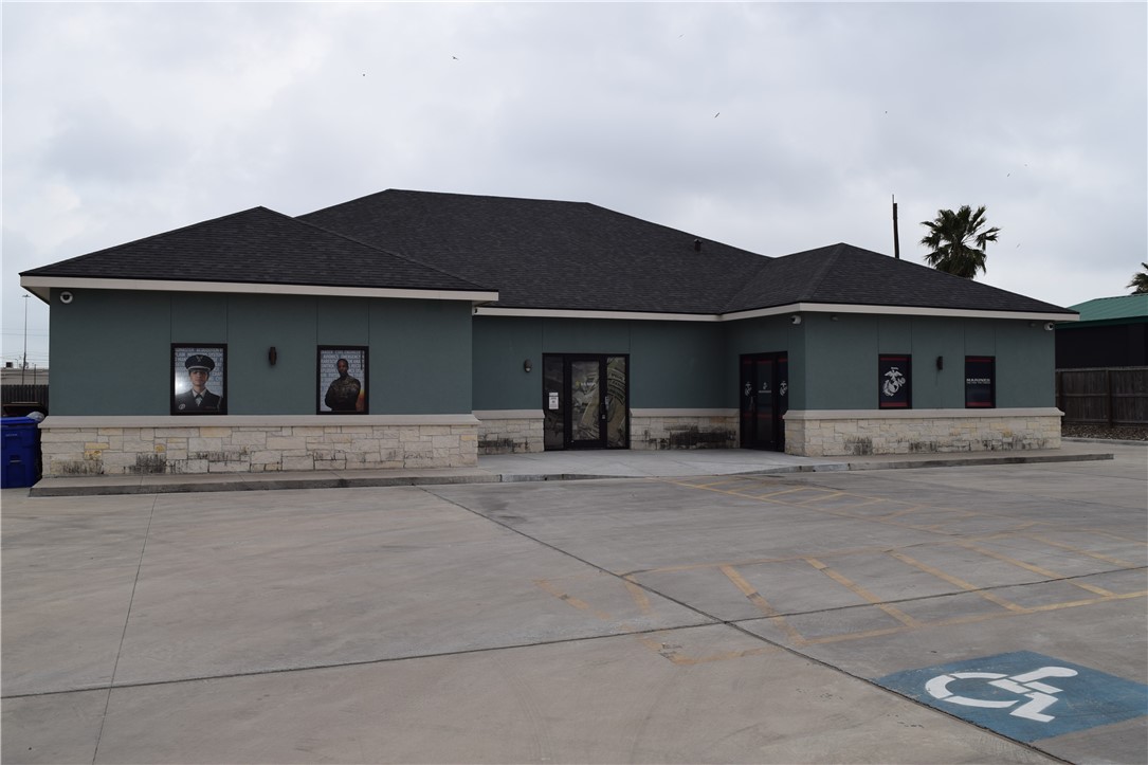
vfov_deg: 40.0
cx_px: 574
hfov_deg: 57.2
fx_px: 1052
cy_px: 382
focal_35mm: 33
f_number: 10
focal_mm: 22
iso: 100
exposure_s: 1/200
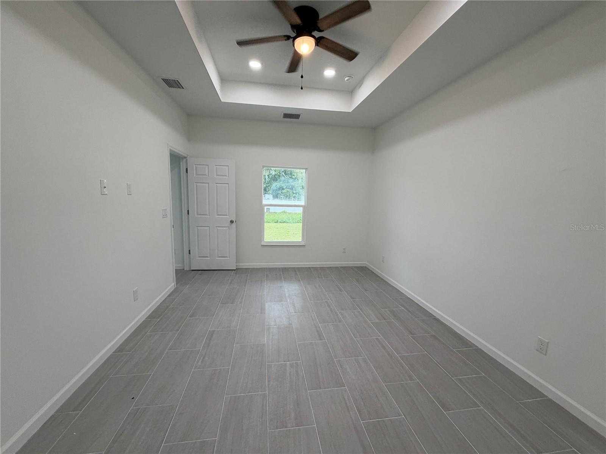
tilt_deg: -5.3
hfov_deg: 102.1
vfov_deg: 85.7
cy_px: 227
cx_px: 303
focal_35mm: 14
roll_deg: -2.5
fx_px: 245
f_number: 2.2
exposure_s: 1/120
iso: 125
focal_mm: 2.22
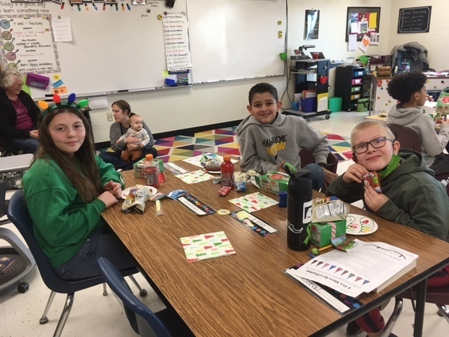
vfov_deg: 48.2
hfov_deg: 61.7
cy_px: 168
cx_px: 224
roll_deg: +1.8
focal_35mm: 29
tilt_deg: -16.7
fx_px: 376
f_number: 2.2
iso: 40
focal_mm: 4.15
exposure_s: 1/30
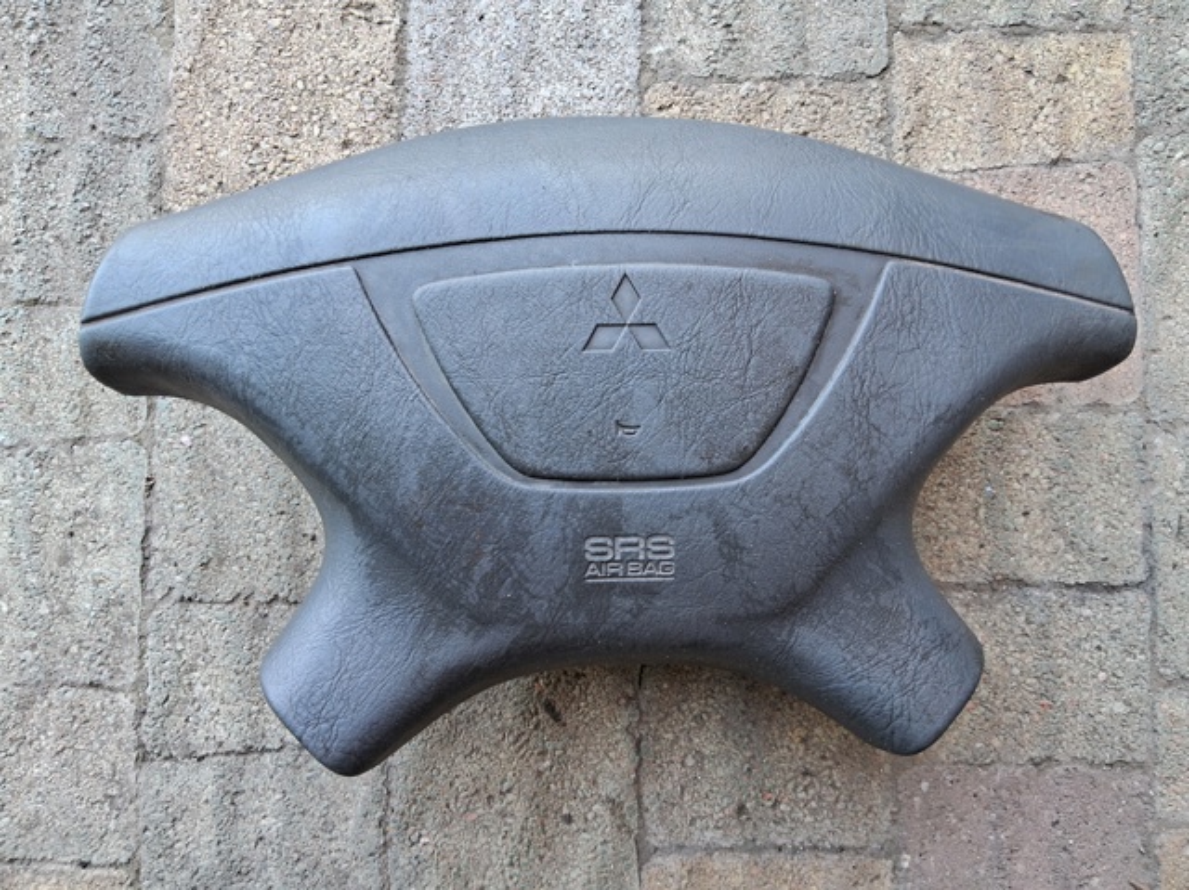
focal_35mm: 26
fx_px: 892
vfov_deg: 53.0
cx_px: 594
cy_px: 445
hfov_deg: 67.3
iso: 100
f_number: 1.8
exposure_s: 1/50
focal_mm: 3.98
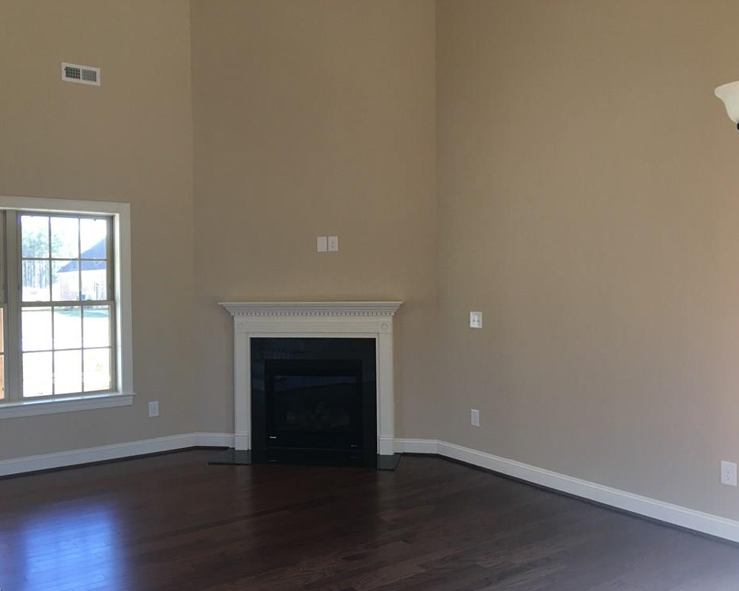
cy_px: 296
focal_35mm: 31
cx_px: 349
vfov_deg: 47.1
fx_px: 678
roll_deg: +1.0
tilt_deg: +0.0
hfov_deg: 57.1
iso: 32
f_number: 2.2
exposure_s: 1/30
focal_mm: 4.15
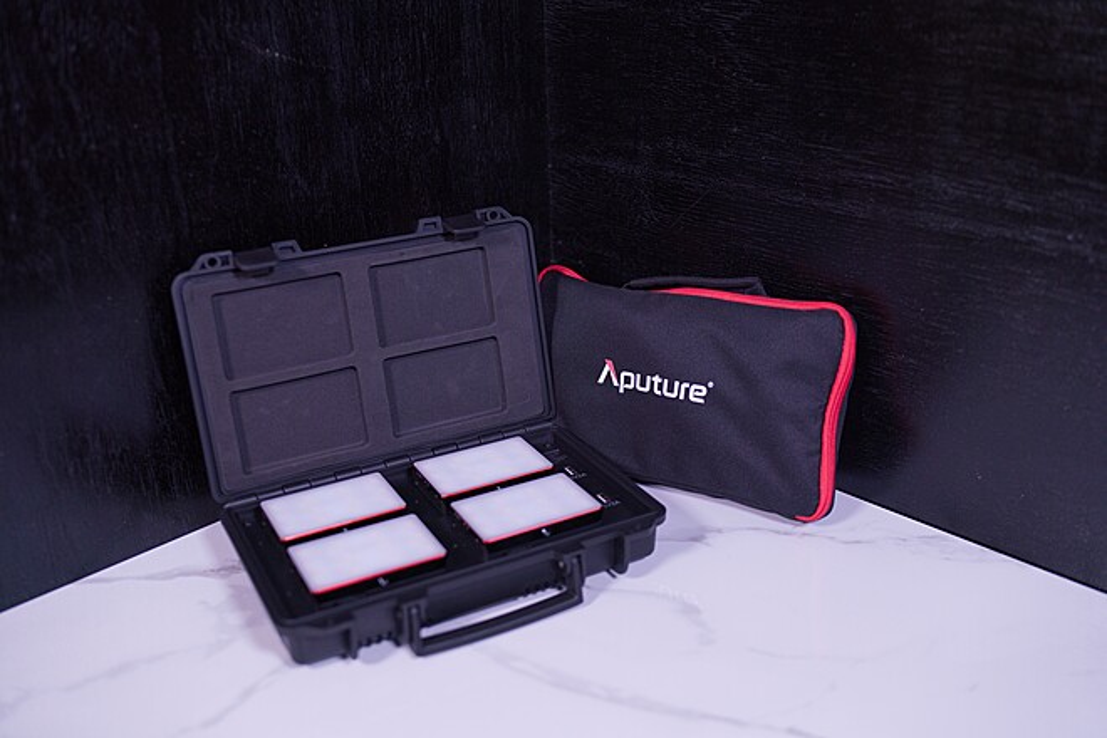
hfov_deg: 54.4
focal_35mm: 35
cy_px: 369
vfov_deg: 37.9
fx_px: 1076
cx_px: 554
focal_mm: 35
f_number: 2
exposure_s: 1/200
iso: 400
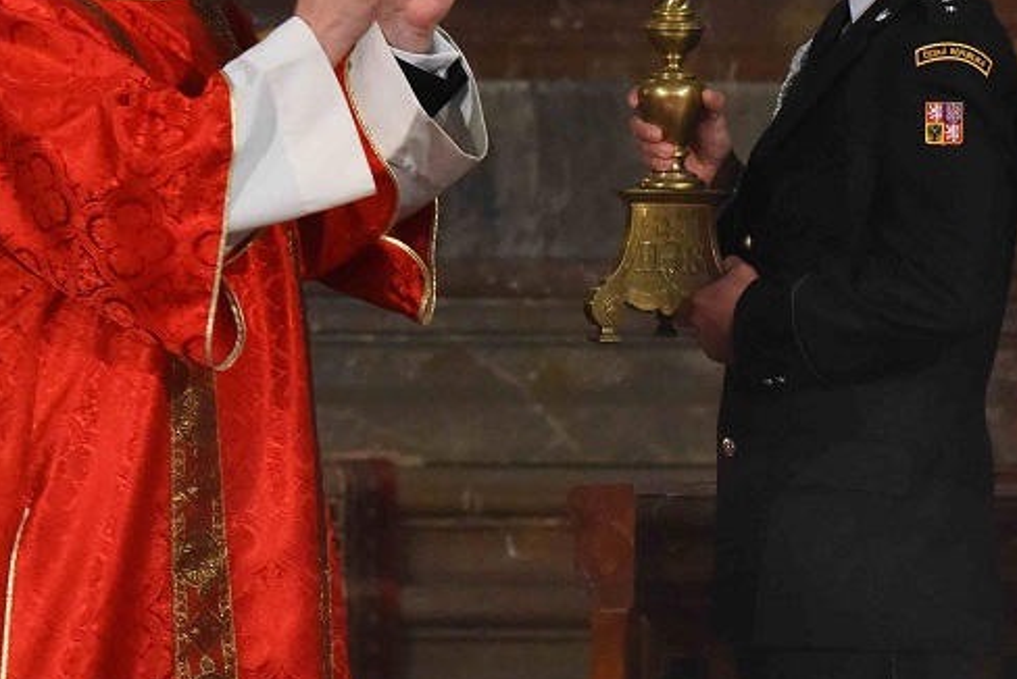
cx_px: 450
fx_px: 17892
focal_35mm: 633
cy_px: 166
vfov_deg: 2.2
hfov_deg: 3.3
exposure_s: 1/160
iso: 4000
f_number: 6.3
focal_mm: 210
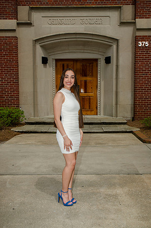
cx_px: 76
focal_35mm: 38
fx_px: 237
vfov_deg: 51.4
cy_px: 114
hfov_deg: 35.3
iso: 100
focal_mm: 25
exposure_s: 1/250
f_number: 9
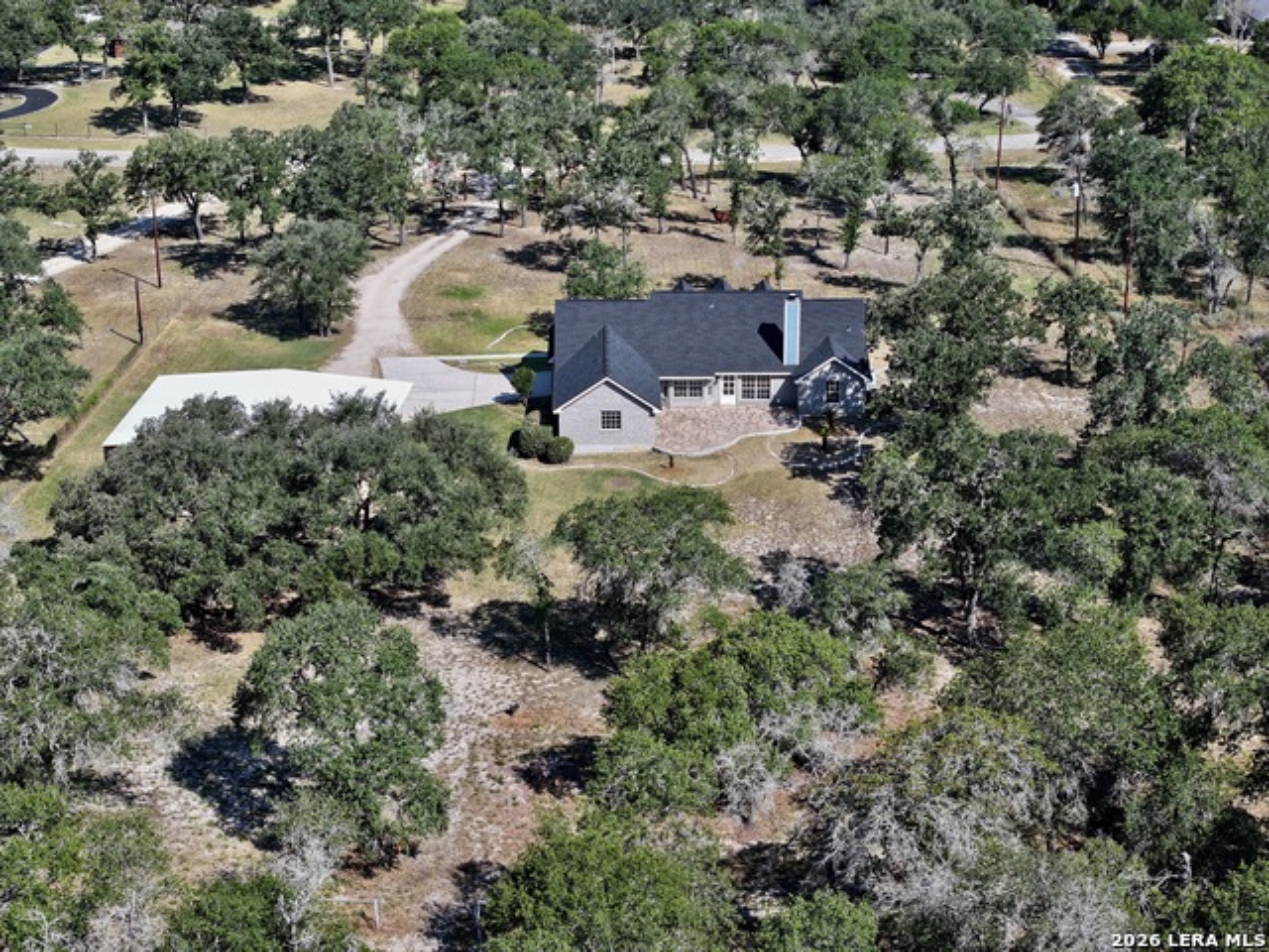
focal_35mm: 70
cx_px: 634
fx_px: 2566
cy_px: 476
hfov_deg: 27.8
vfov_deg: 21.0
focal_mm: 19.35
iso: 110
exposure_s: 1/1000
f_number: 2.8
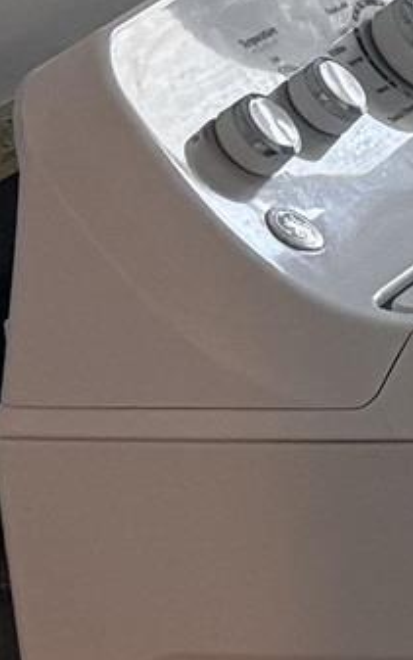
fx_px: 3130
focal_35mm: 174
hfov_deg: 6.8
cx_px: 1280
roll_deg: -0.6
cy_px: 53
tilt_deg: -12.9
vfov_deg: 11.9
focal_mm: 6.76
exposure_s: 1/120
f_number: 1.78
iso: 400
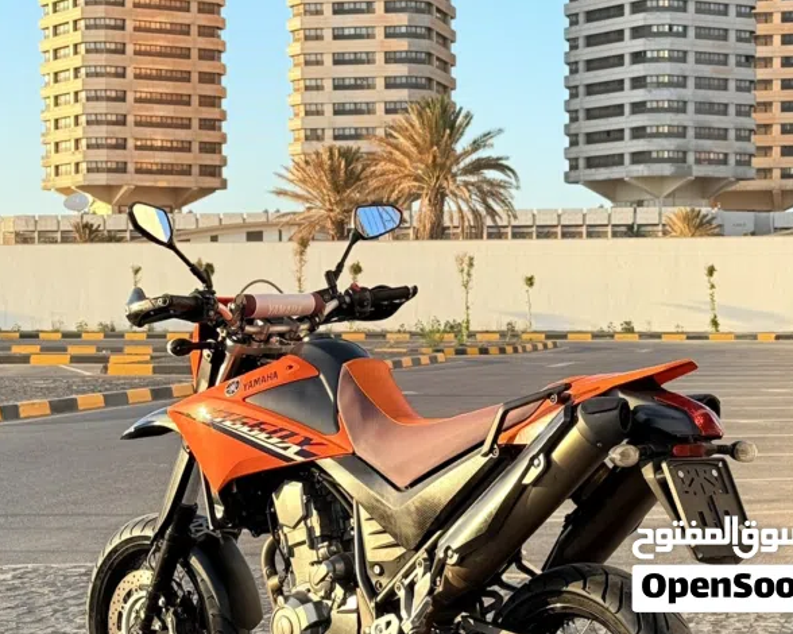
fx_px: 1197
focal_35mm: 51
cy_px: 321
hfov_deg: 36.6
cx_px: 429
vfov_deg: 29.7
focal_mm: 6.76
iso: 64
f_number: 1.78
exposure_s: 1/1000
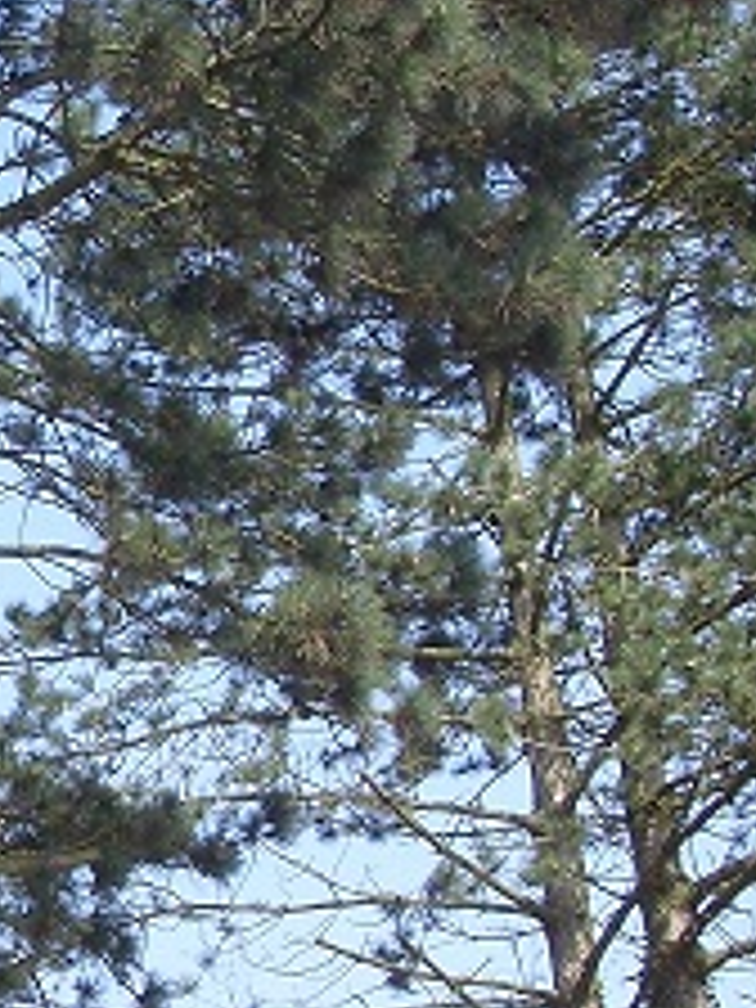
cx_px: -540
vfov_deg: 15.1
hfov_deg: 10.7
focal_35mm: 131
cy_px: 536
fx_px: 3815
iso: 80
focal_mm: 6
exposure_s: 1/250
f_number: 5.5
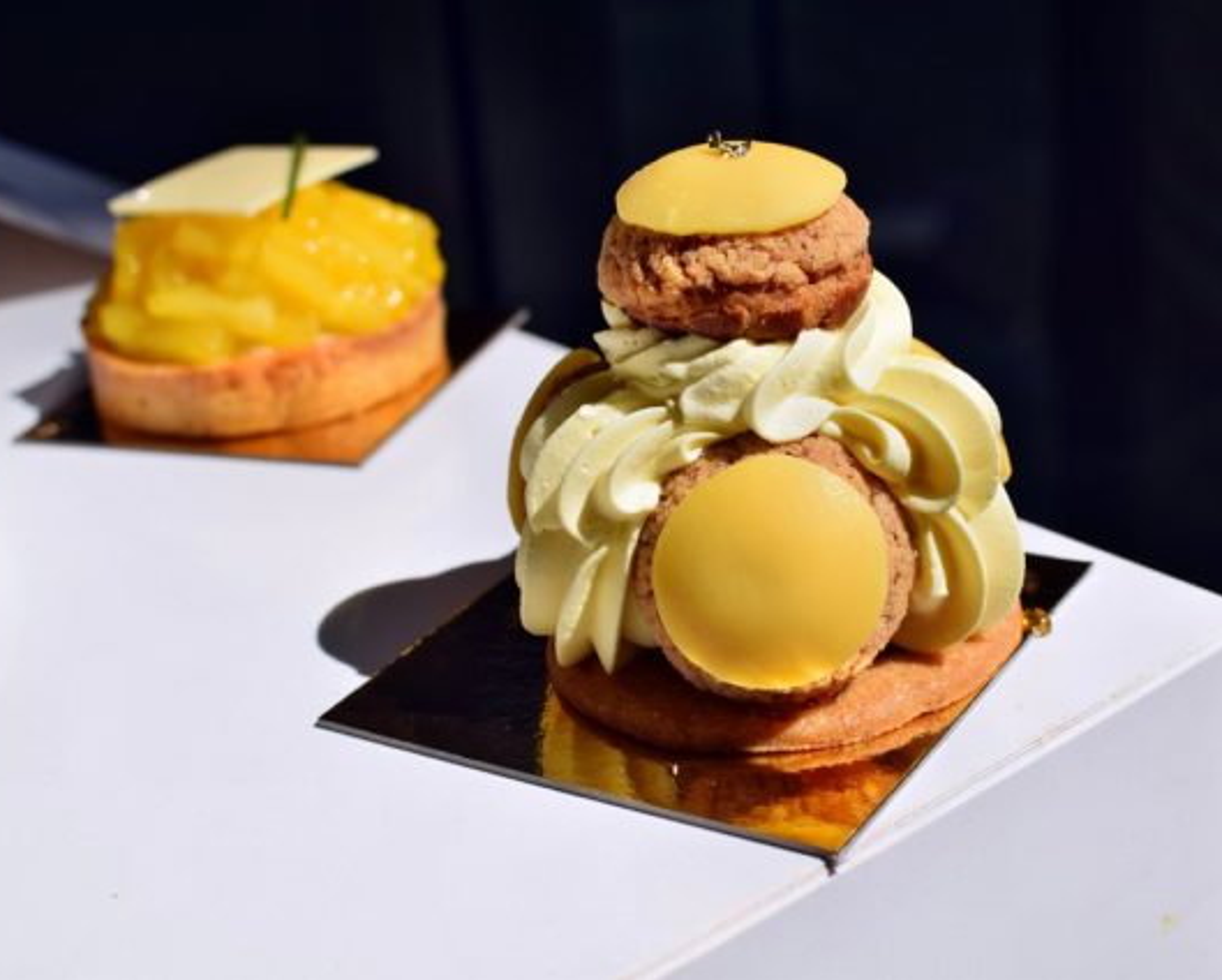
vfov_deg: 25.6
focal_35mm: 60
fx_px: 2156
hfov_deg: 31.6
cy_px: 489
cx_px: 709
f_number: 6.3
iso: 100
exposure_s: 1/1000
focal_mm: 35
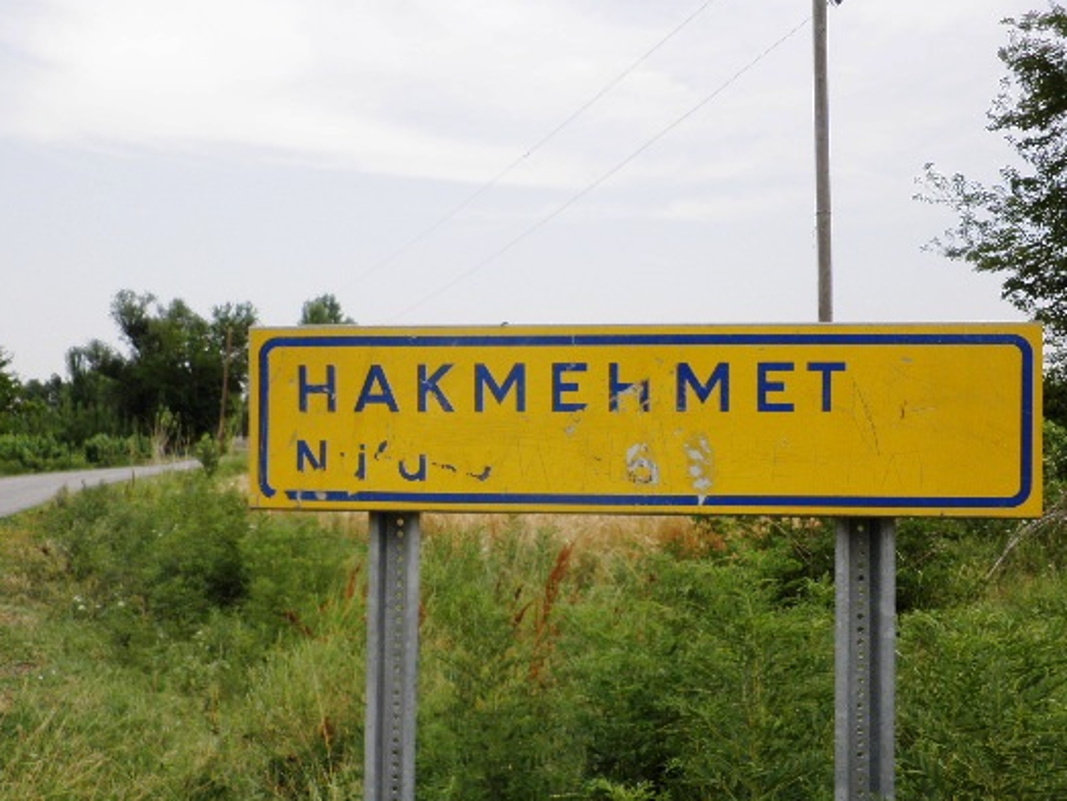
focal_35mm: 44
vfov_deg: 32.8
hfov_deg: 42.9
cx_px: 501
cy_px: 465
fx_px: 1356
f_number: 5.6
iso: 64
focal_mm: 6.3
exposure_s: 1/160
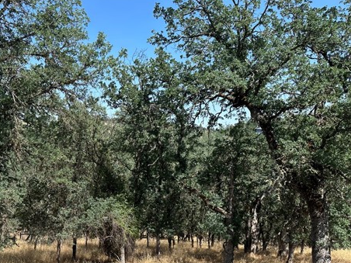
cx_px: 109
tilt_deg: -7.9
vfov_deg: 41.2
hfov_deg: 52.6
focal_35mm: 34
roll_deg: -1.5
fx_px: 345
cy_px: 177
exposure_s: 1/2353
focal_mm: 6.86
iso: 80
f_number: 1.78
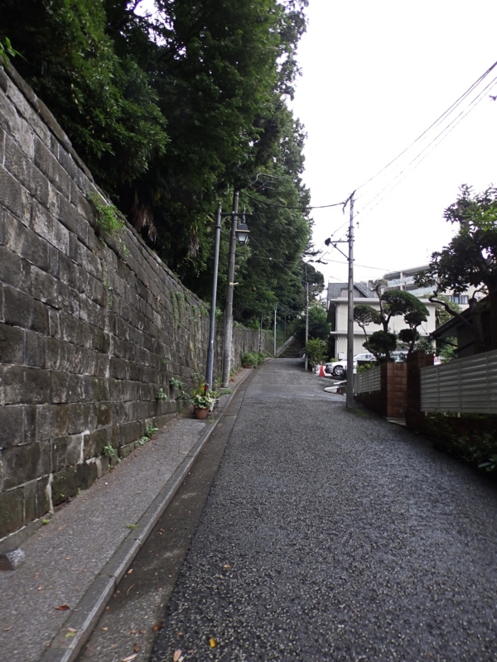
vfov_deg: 76.4
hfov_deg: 61.1
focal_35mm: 22
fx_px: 421
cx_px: 248
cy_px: 331
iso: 125
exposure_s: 1/30
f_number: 3.4
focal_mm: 4
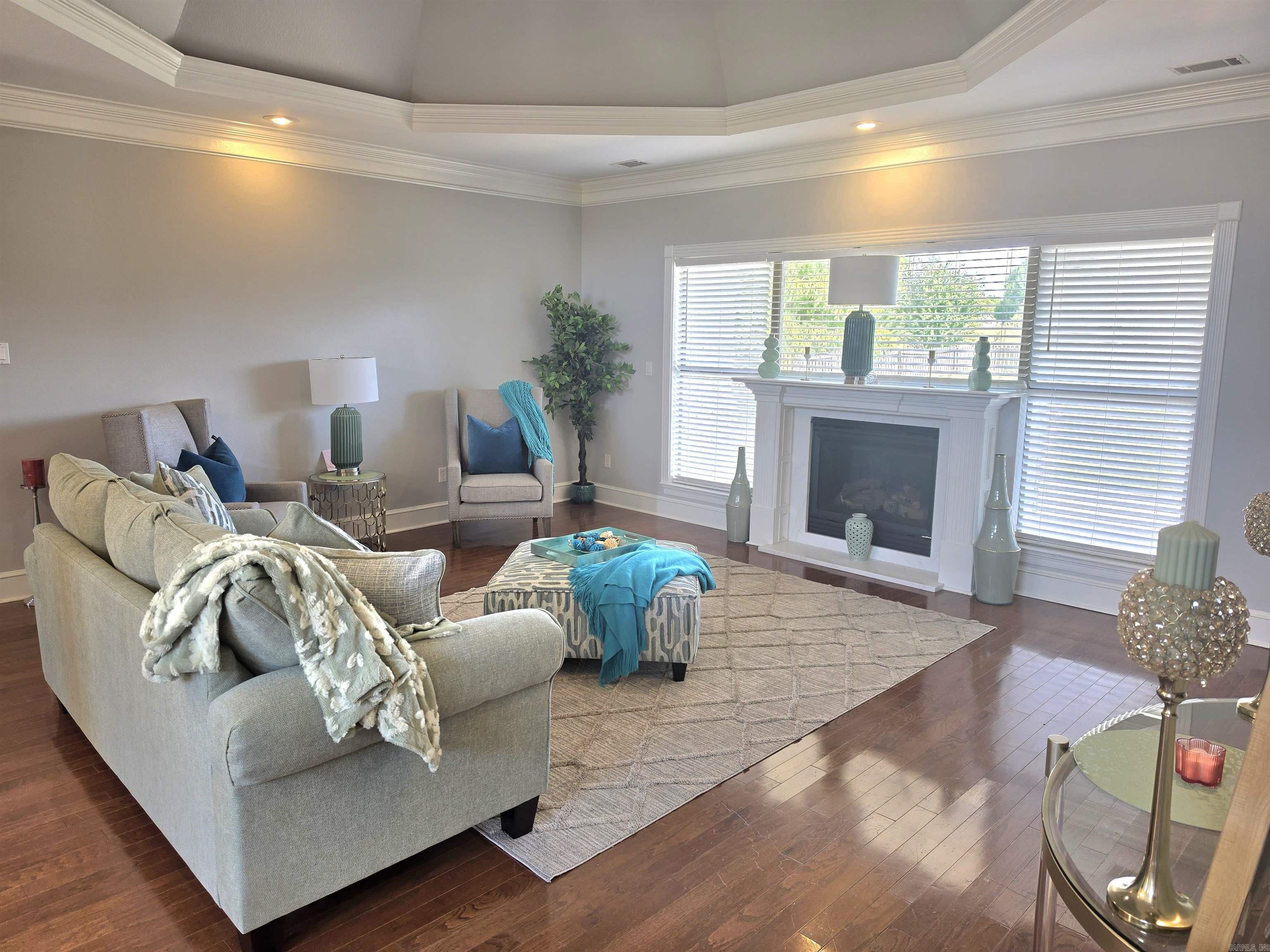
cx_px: 635
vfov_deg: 58.9
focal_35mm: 23
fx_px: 844
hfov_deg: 73.9
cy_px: 476
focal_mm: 6.5
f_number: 1.4
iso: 25
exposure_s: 1/120
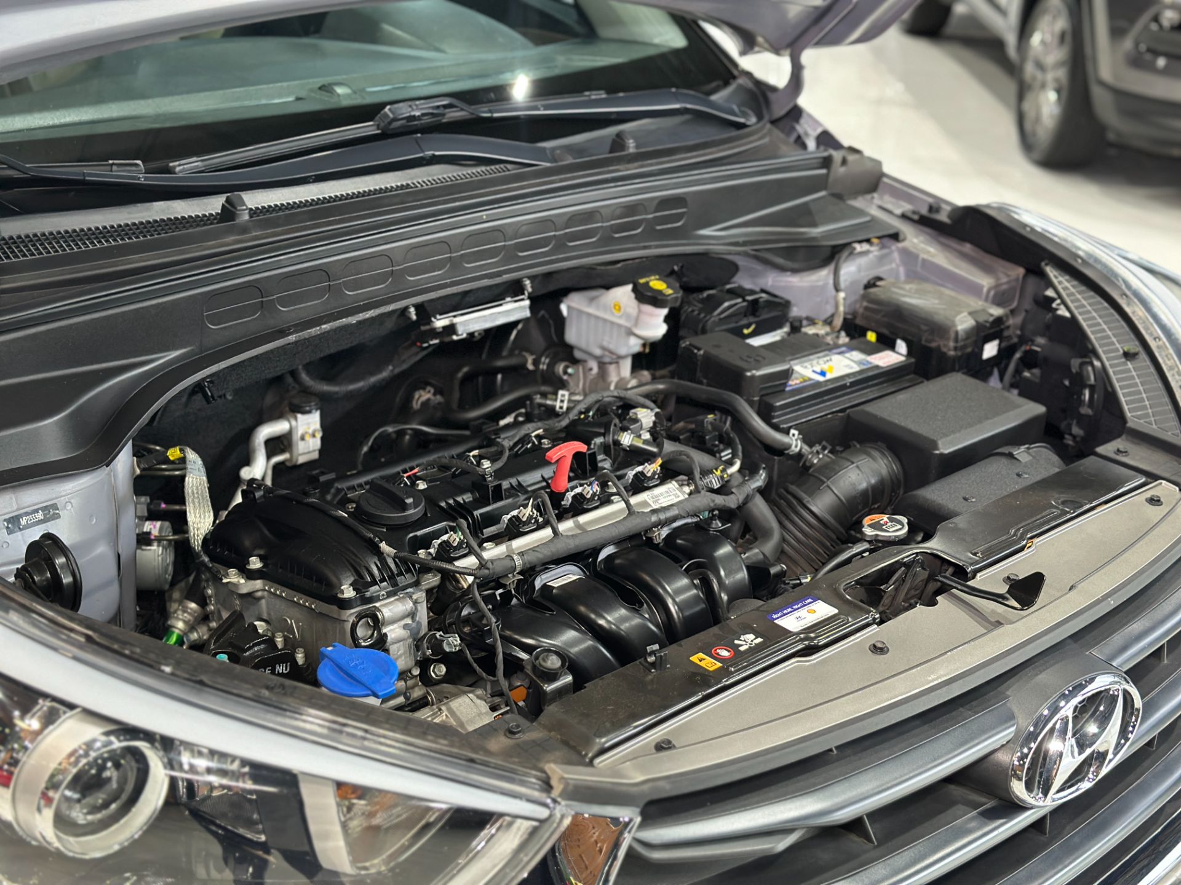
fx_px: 1638
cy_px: 442
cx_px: 590
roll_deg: -3.3
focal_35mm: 48
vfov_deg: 30.3
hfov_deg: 39.7
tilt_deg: -24.9
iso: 250
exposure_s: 1/60
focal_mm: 6.86
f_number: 1.78
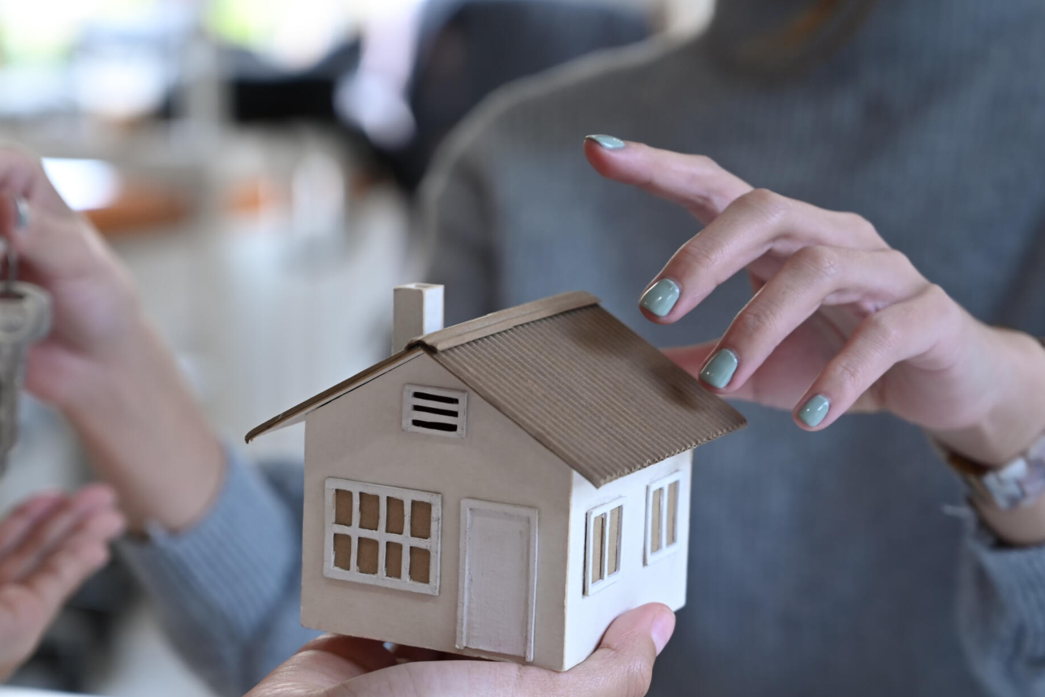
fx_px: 2816
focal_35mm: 97
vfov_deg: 14.1
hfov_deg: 21.0
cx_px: 390
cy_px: 431
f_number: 4
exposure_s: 1/100
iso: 400
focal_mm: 70
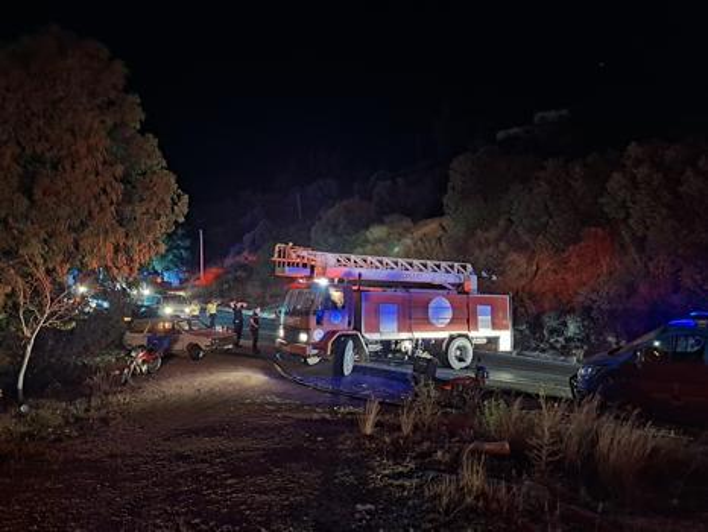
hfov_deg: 73.9
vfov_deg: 58.9
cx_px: 354
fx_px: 471
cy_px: 266
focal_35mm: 23
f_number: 1.8
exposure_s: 1/6
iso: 2500
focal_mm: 5.54
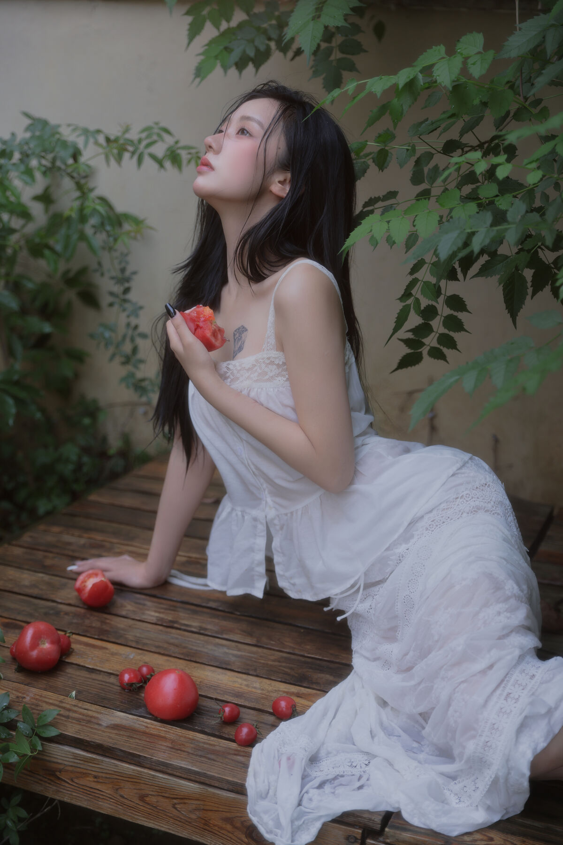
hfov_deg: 25.1
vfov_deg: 36.9
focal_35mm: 54
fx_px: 1266
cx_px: 282
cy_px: 422
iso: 100
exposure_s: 1/400
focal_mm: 55
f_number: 2.8
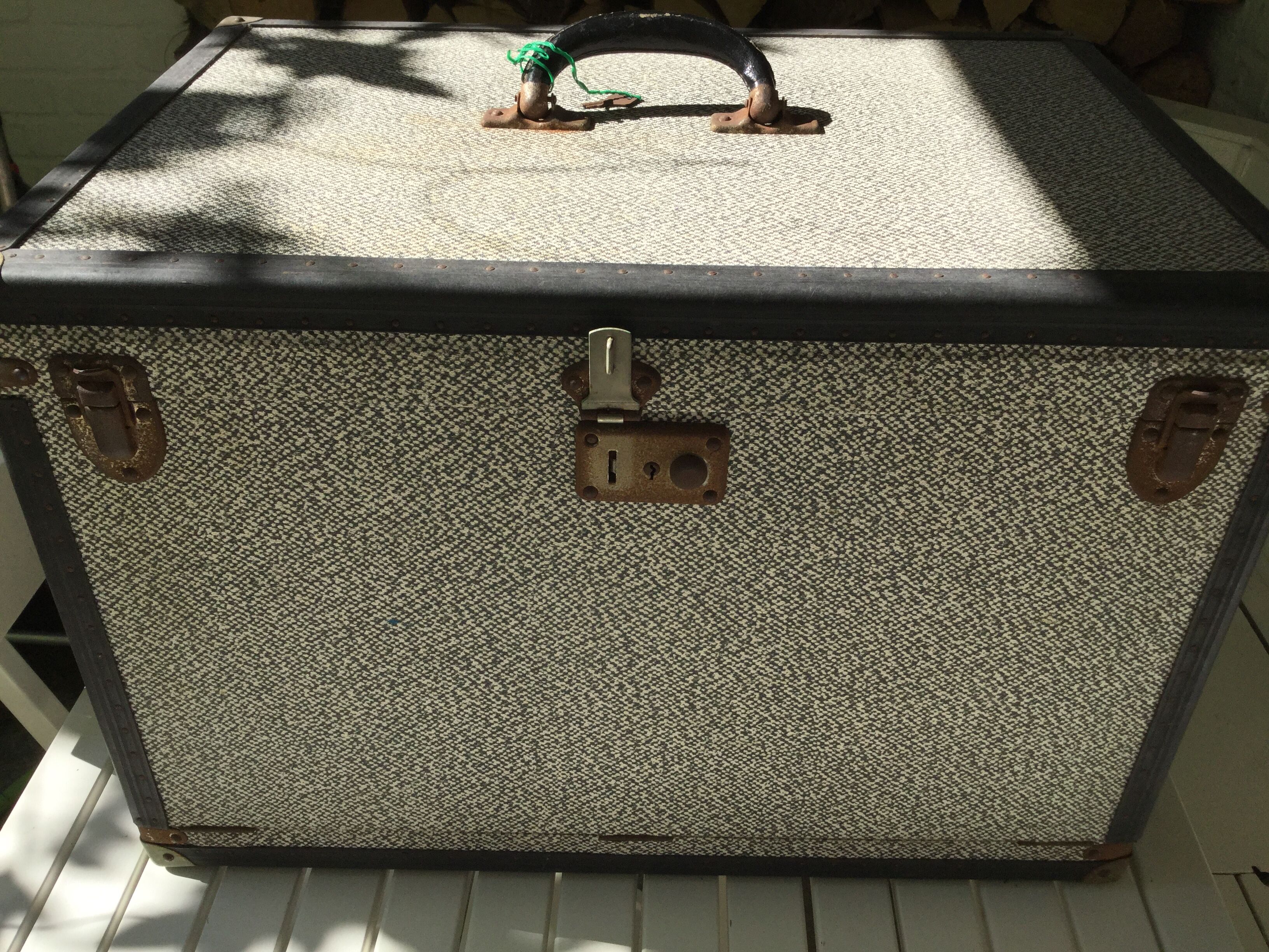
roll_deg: -1.9
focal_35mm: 31
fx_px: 1136
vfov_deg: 45.4
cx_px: 634
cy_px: 476
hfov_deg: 58.4
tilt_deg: -36.8
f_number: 2.4
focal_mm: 3.3
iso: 25
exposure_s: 1/799
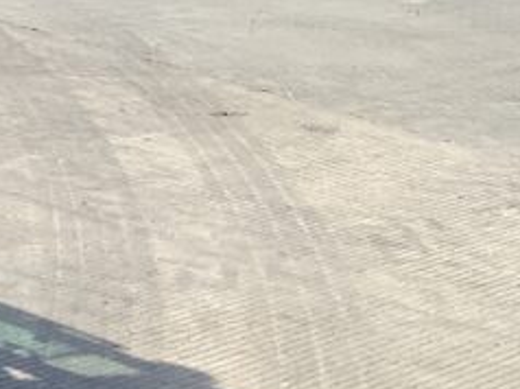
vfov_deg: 11.7
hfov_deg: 13.3
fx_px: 1876
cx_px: -559
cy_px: -4
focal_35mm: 125
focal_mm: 3
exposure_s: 1/1577
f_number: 1.8
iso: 16
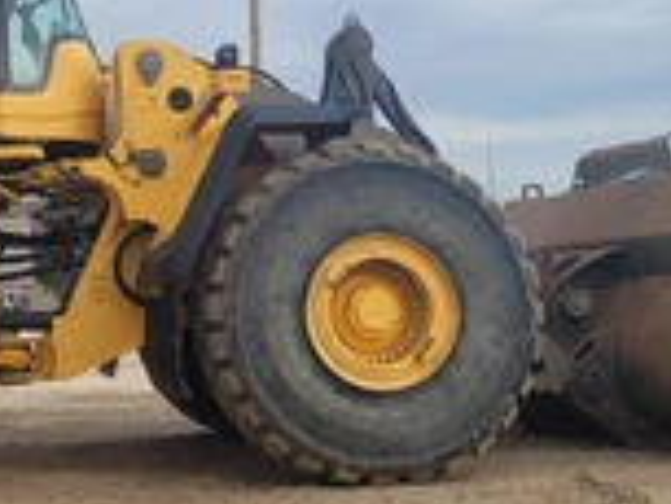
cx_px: 83
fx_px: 1319
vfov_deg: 21.5
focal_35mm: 68
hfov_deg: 27.6
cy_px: 158
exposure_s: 1/2000
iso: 40
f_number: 1.8
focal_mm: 5.4
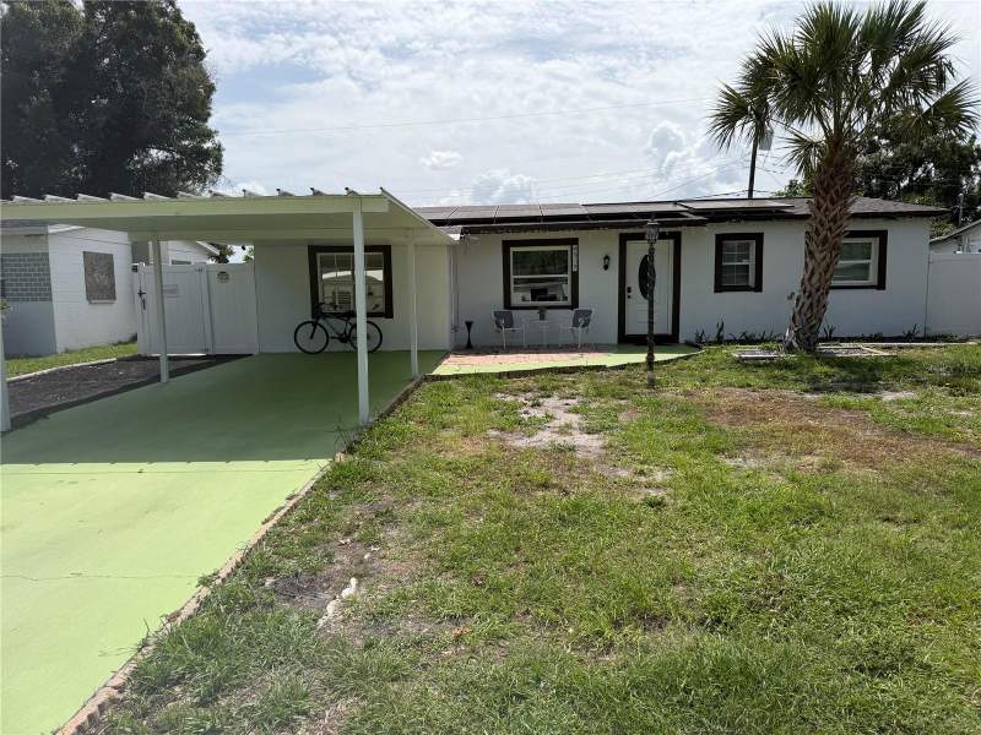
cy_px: 368
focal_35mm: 24
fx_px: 680
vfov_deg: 56.8
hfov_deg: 71.6
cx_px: 490
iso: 80
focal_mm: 6.76
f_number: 1.78
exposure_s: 1/7353
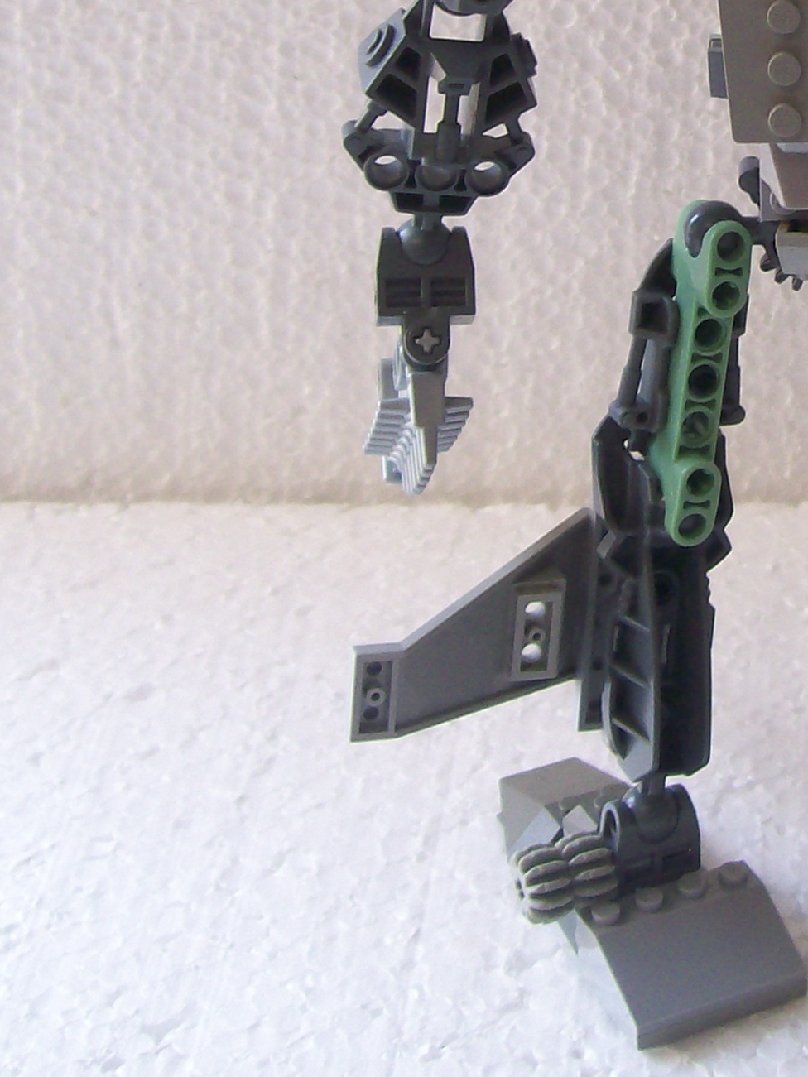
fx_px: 2645
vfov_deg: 22.2
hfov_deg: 17.0
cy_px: 17
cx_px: 817
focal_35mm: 85
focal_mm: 6
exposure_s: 1/72.7
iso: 80
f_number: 2.7
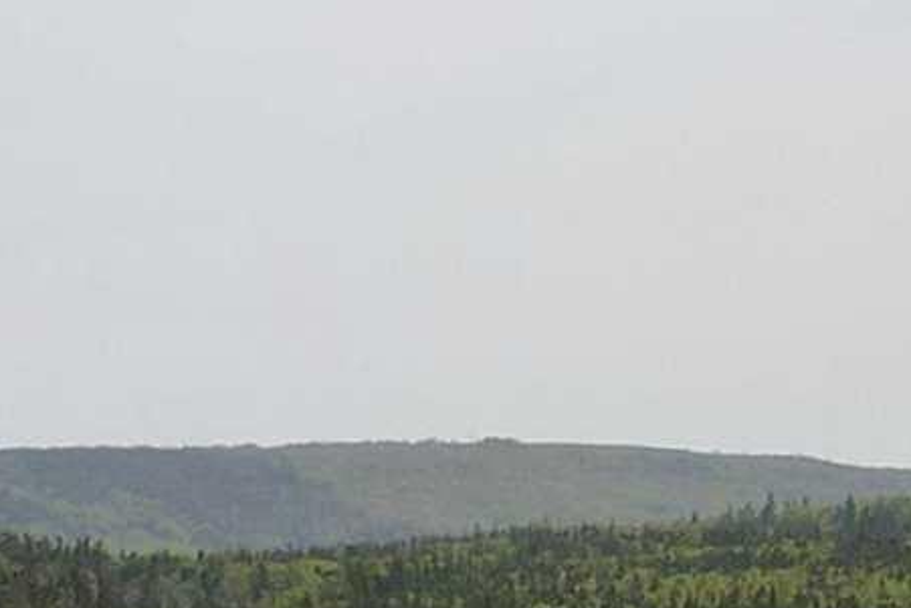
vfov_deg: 7.7
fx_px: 4303
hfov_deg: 10.0
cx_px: -1505
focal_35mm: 170
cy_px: 1309
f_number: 2.8
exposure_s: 1/1250
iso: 100
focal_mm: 4.5
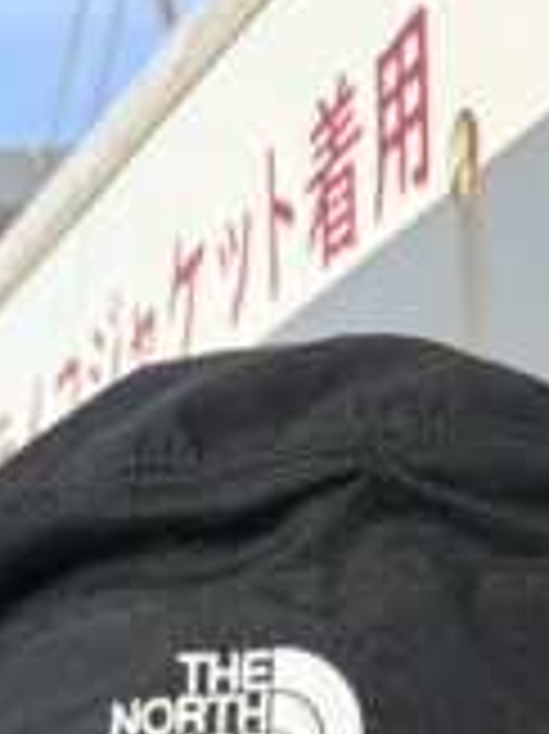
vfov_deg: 13.1
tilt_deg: -16.2
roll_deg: +2.1
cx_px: 184
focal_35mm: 118
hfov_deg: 12.5
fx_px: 2499
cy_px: 1707
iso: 80
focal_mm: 6.76
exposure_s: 1/943
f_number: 1.78
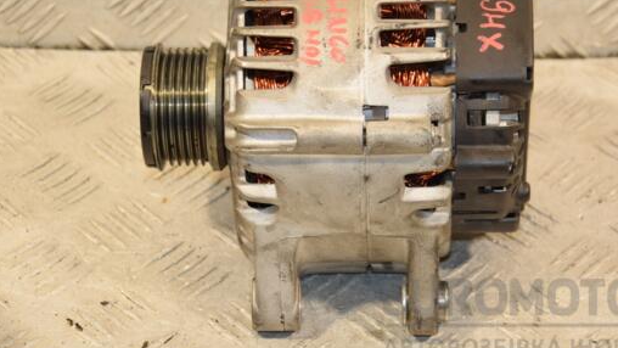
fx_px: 2131
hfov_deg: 16.5
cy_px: 135
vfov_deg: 9.3
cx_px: 360
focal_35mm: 130
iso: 800
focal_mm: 70
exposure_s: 1/200
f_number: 5.6
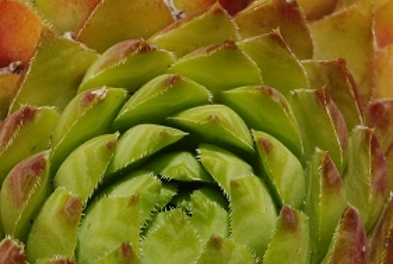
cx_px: 331
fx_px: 3967
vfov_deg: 3.8
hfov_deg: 5.7
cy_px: 159
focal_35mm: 362
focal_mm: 85
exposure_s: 1/160
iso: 100
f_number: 11
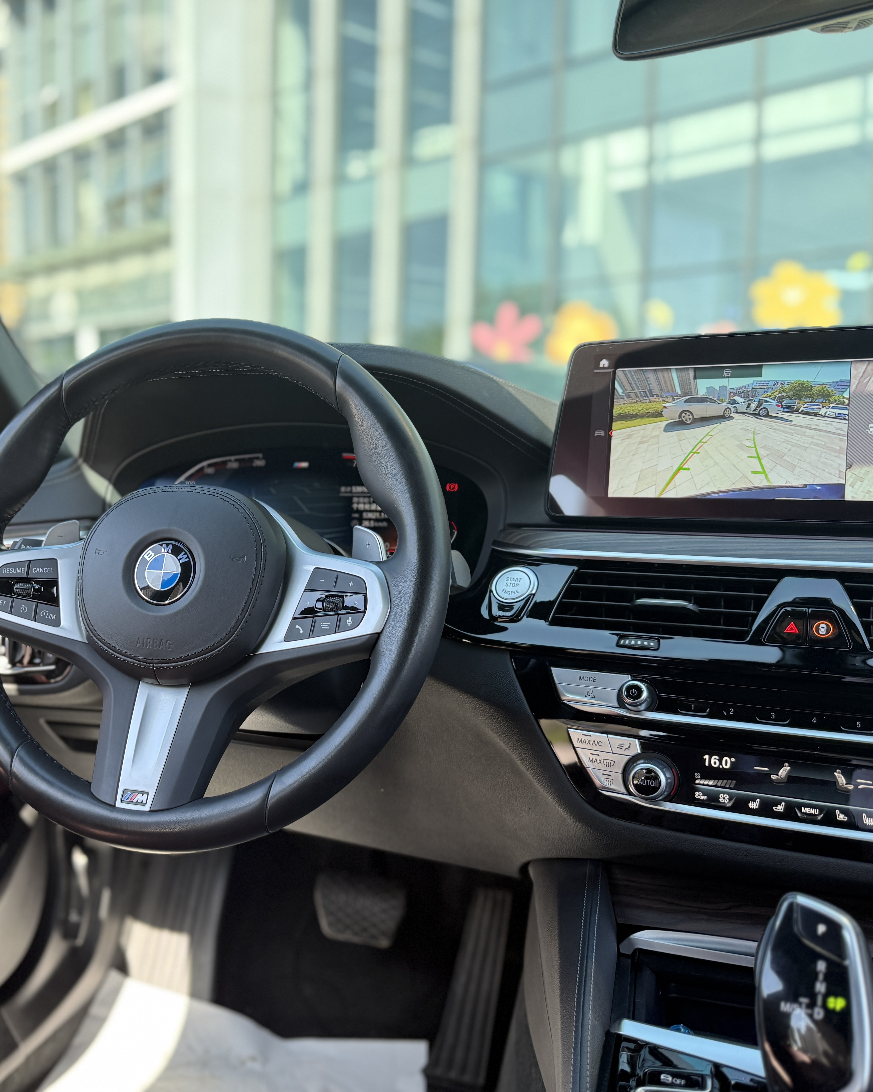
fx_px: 1034
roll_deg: -0.5
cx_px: 211
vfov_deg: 55.7
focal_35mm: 32
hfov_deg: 44.2
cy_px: 550
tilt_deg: -6.0
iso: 125
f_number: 1.78
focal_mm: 6.76
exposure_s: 1/243
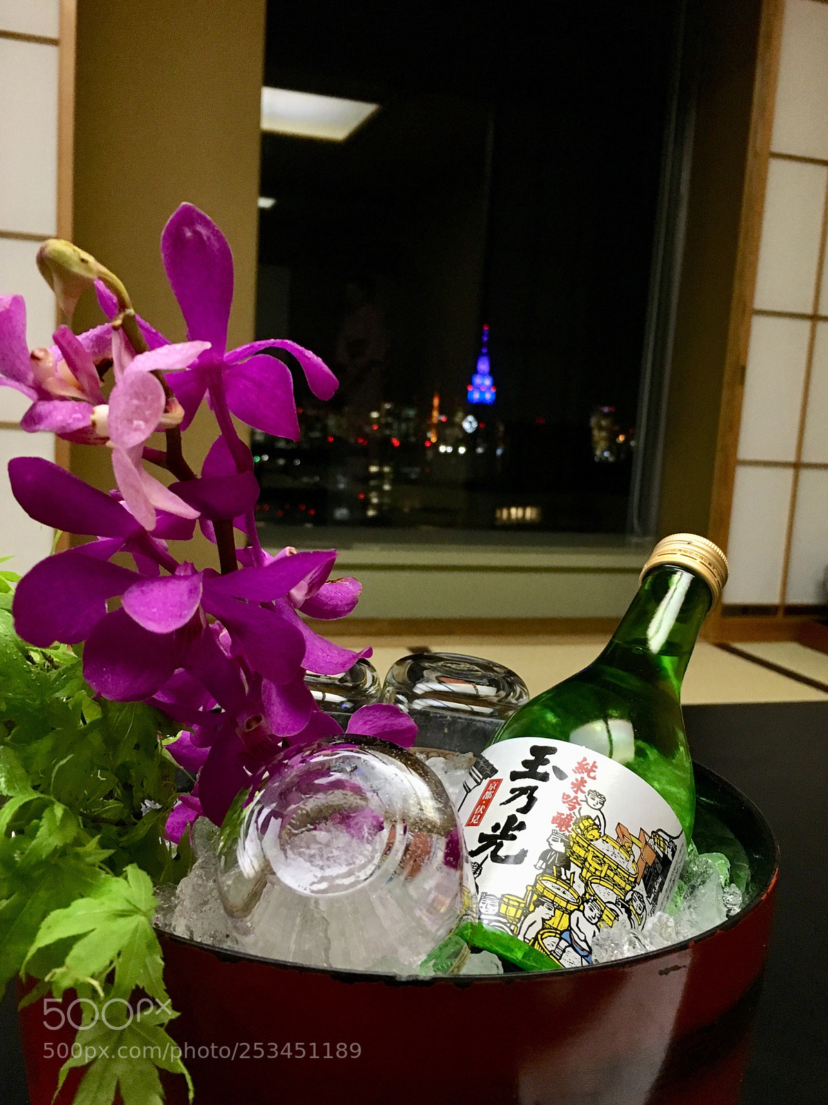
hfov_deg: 48.2
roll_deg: -2.4
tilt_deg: -6.4
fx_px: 925
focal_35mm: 29
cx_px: 414
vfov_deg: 61.7
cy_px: 552
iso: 160
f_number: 2.2
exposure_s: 1/30
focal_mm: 4.15
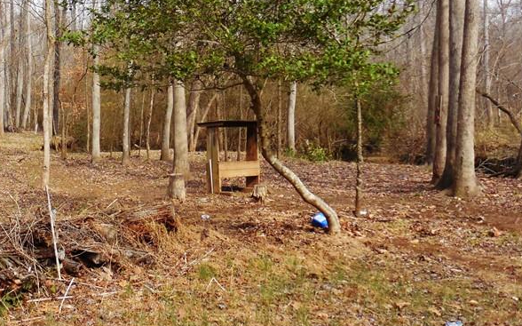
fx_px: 683
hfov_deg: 40.1
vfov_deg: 26.6
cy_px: 94
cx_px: 101
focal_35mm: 48
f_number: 3.5
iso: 125
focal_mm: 4.6
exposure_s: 1/640
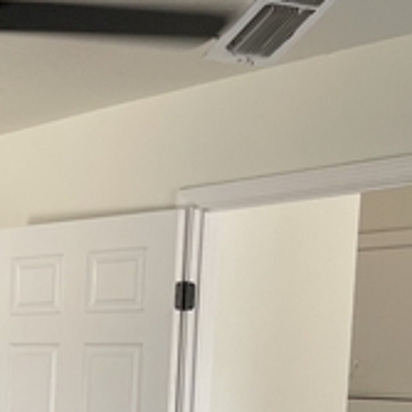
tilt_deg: -5.2
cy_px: 481
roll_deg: -0.5
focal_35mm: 88
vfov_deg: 18.8
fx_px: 1185
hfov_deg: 16.6
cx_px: -323
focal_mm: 4.2
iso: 64
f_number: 1.6
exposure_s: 1/60
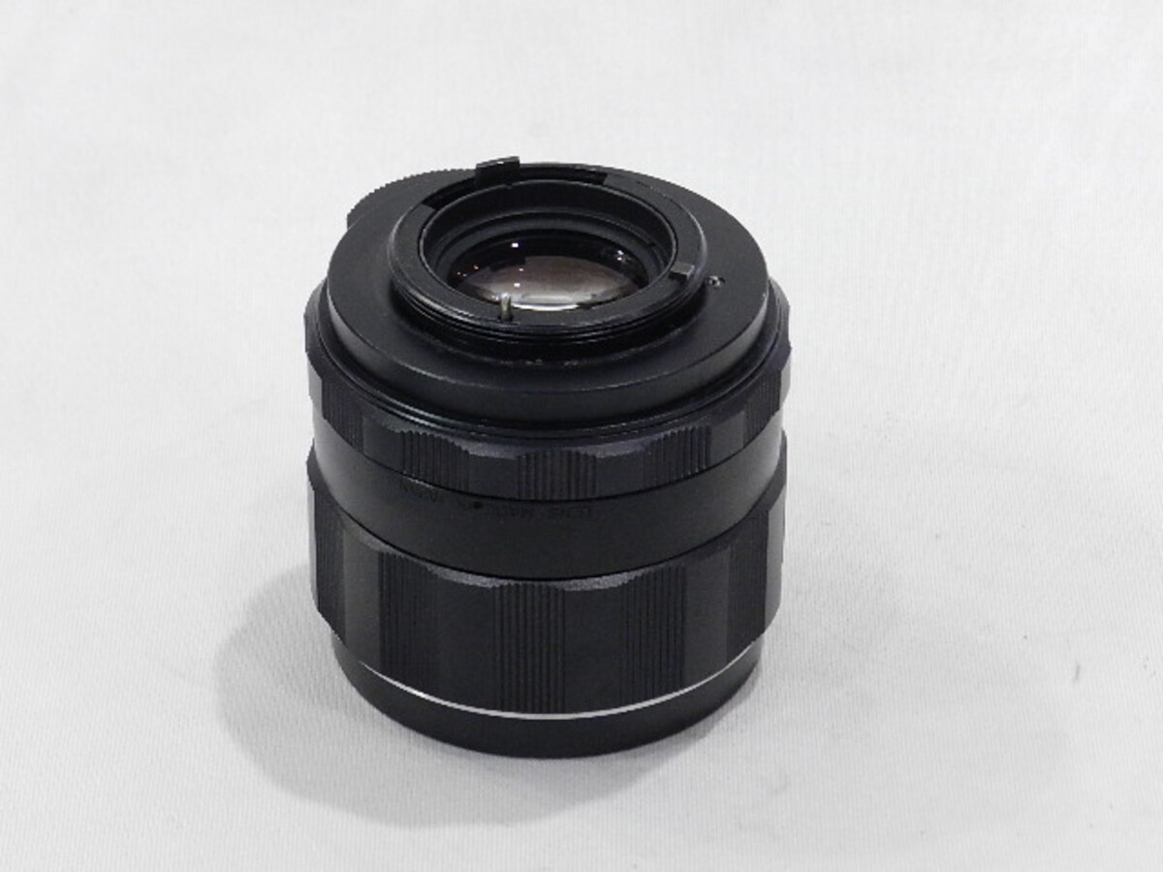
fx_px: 4368
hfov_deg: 15.2
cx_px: 582
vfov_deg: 11.4
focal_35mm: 130
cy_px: 436
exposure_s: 1/50
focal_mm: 23.1
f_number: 5
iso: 800
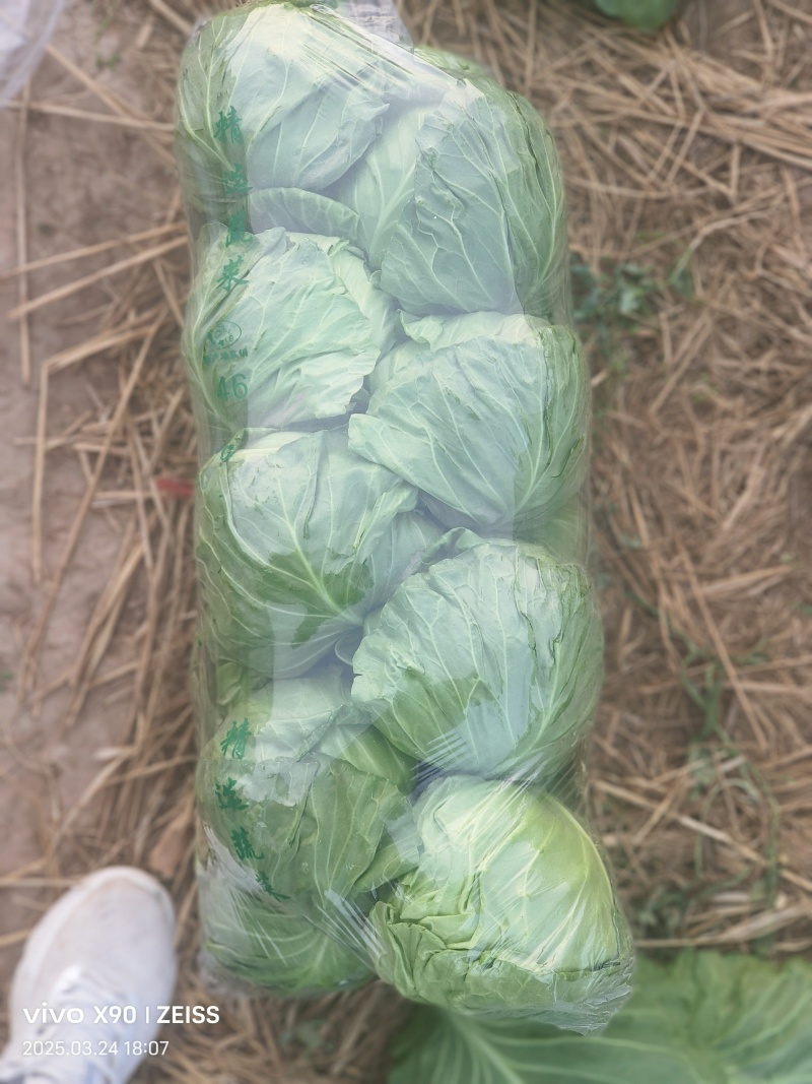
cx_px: 406
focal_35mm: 49
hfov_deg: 29.7
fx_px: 1533
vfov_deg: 38.9
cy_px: 542
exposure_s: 1/120
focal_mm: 6.7
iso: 103
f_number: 2
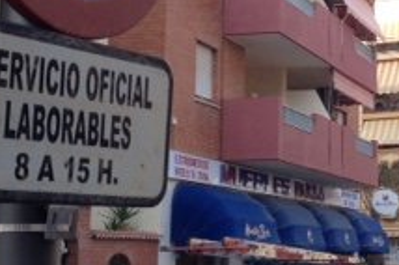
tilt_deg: +9.5
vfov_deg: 12.5
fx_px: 1206
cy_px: 45
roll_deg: -0.7
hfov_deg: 18.4
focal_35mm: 109
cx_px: 367
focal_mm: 4.28
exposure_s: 1/249
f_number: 2.4
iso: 50
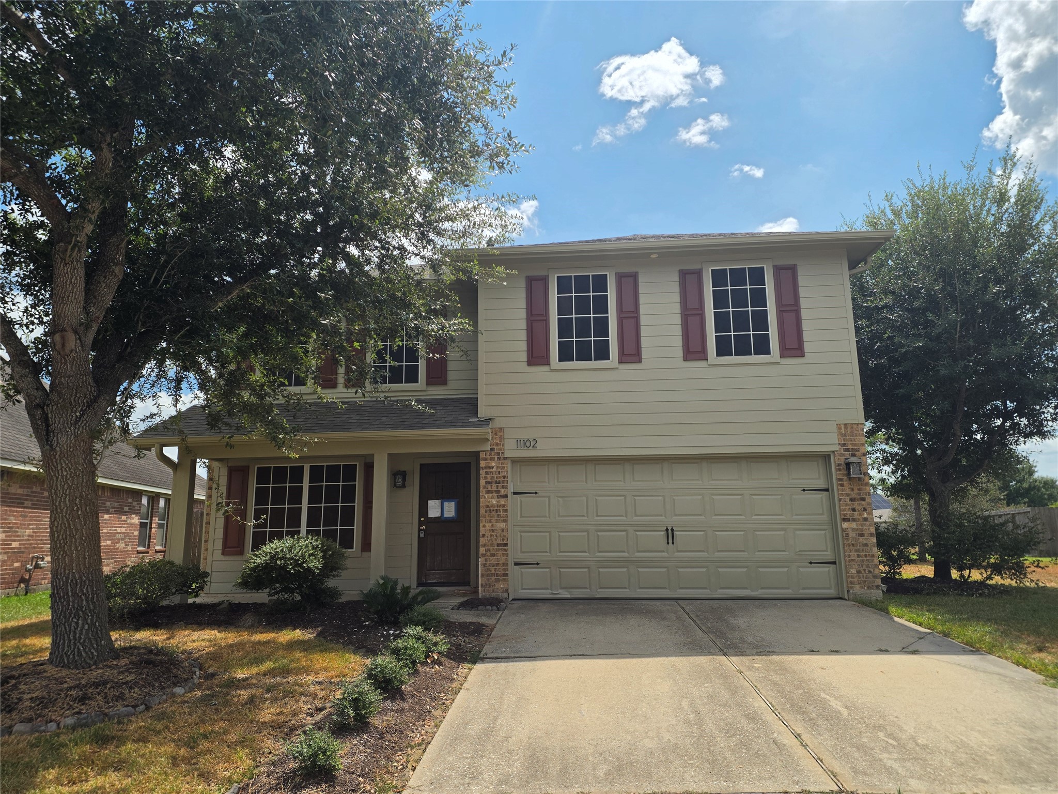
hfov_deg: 73.9
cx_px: 529
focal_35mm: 23
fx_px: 703
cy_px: 397
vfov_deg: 58.9
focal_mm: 6.25
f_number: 1.7
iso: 80
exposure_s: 1/7622
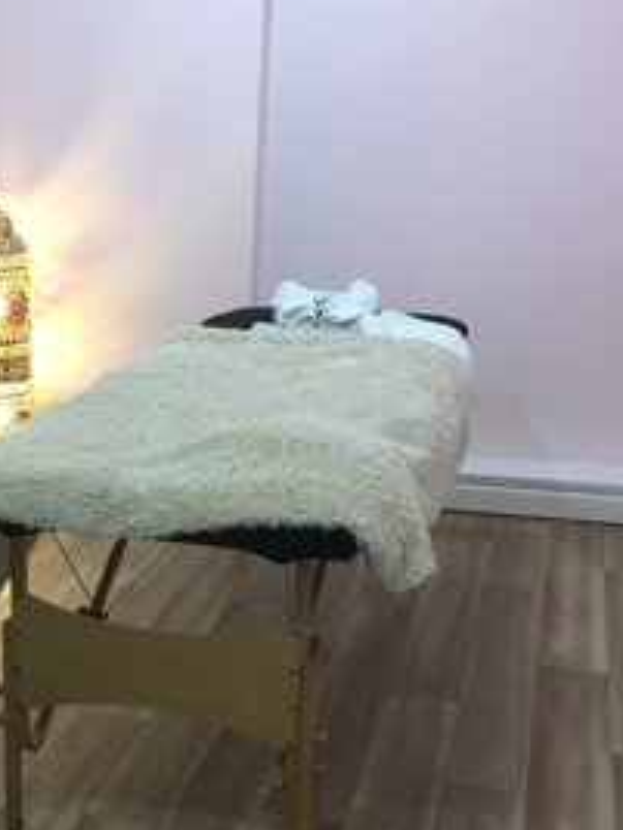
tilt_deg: -23.8
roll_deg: -0.8
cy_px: 592
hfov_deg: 27.6
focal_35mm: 52
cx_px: 146
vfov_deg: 36.2
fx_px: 1248
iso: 160
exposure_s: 1/33
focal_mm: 4.15
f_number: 2.2
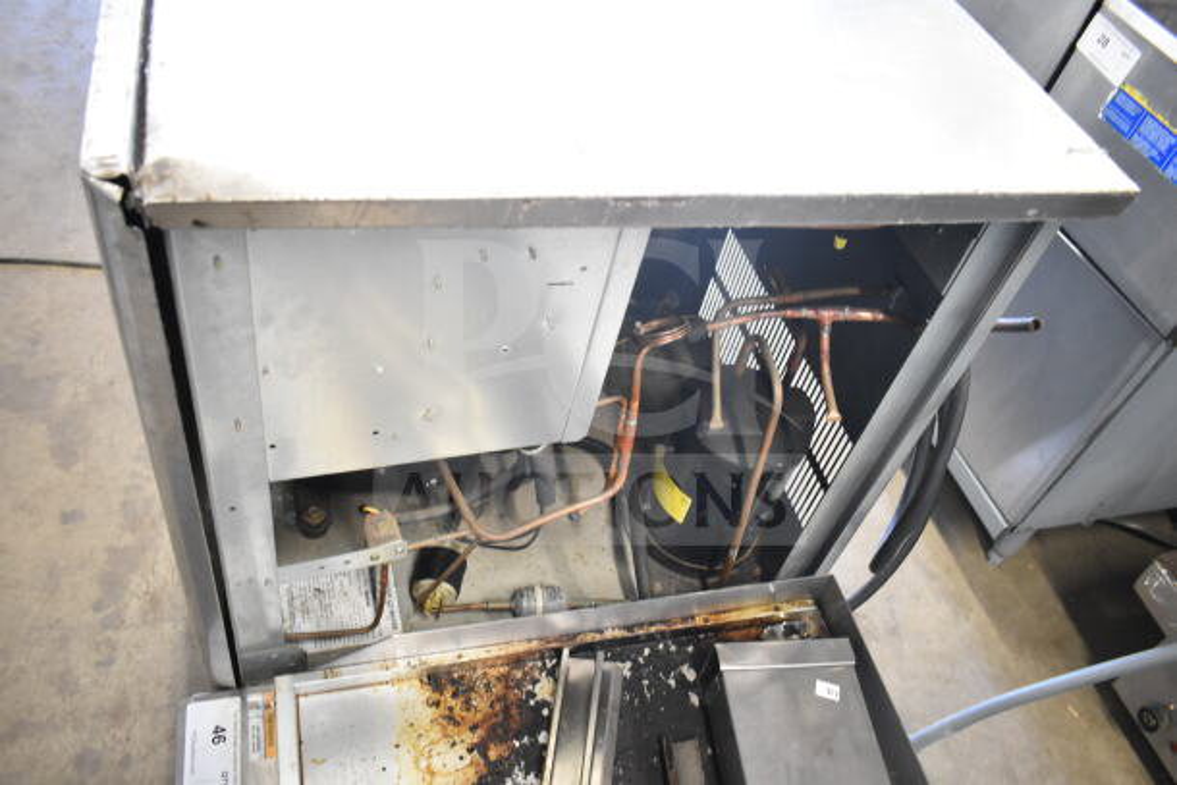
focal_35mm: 30
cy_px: 392
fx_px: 981
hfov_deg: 61.9
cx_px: 588
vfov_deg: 43.6
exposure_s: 1/30
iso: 1800
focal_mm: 20
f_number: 3.5
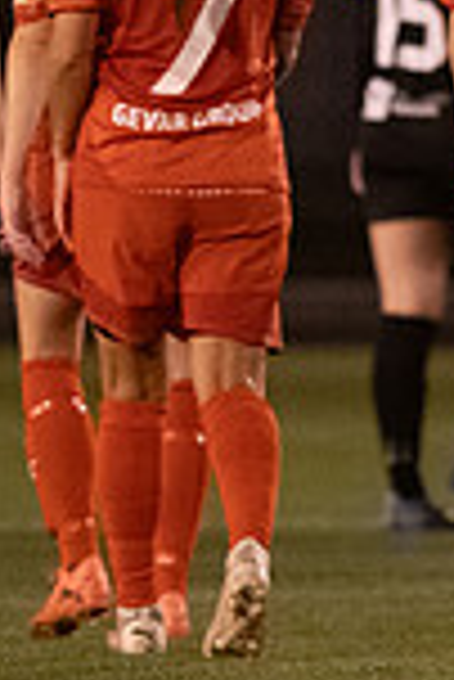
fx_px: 32667
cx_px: -584
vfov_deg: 1.2
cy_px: 97
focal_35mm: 1731
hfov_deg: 0.8
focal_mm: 300
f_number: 3.5
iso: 8000
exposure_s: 1/250
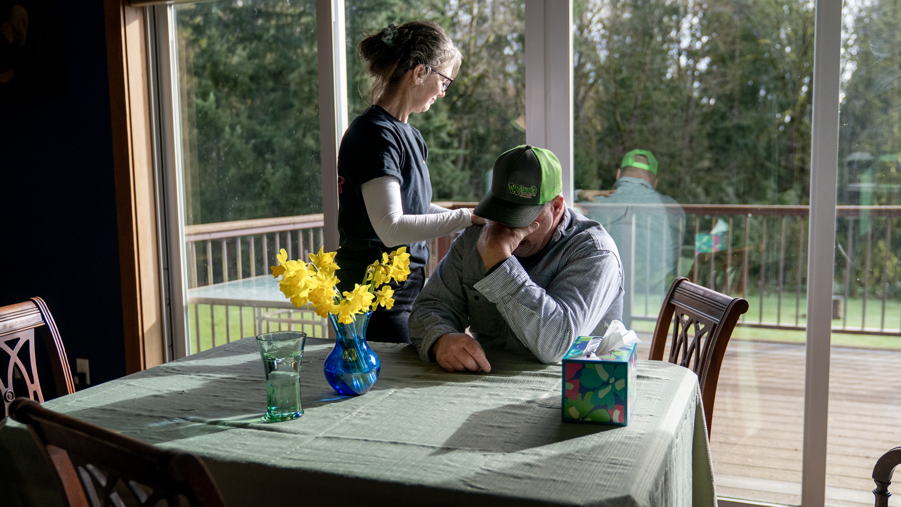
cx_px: 444
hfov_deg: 58.0
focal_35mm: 34
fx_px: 812
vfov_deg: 34.6
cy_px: 262
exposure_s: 1/3200
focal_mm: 30
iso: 1250
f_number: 2.8
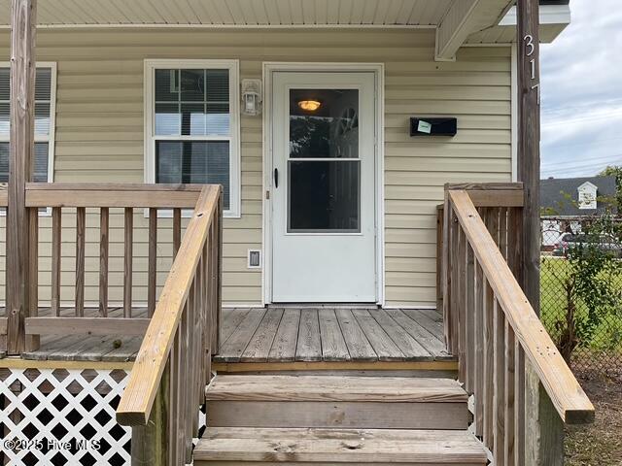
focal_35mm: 29
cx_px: 311
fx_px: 521
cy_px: 233
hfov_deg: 61.7
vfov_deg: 48.2
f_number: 1.8
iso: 16
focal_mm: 3
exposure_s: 1/500
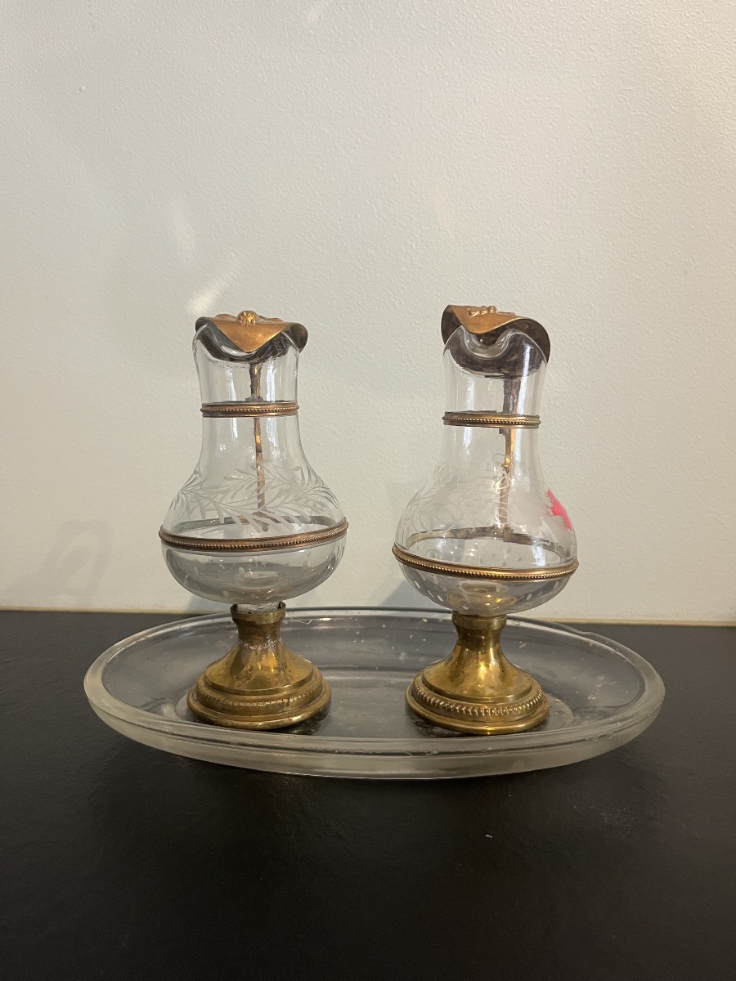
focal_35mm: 26
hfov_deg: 53.1
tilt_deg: -7.3
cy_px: 490
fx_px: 737
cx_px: 368
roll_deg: +0.4
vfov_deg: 67.3
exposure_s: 1/50
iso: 250
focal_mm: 5.1
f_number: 1.6
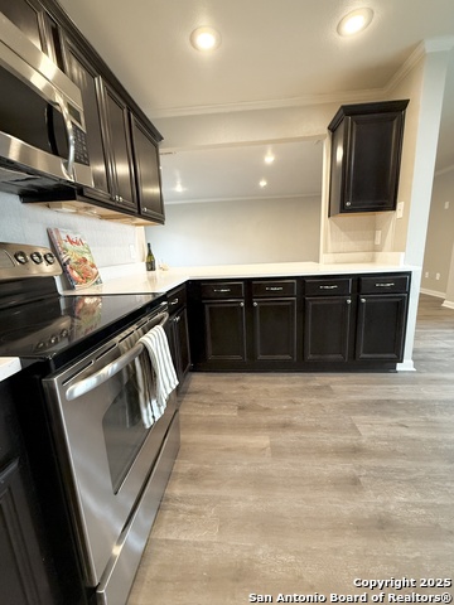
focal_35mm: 14
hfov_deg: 85.7
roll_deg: +1.4
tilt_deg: -13.0
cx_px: 227
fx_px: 245
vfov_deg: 102.1
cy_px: 302
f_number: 2.2
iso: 400
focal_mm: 2.22
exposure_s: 1/60
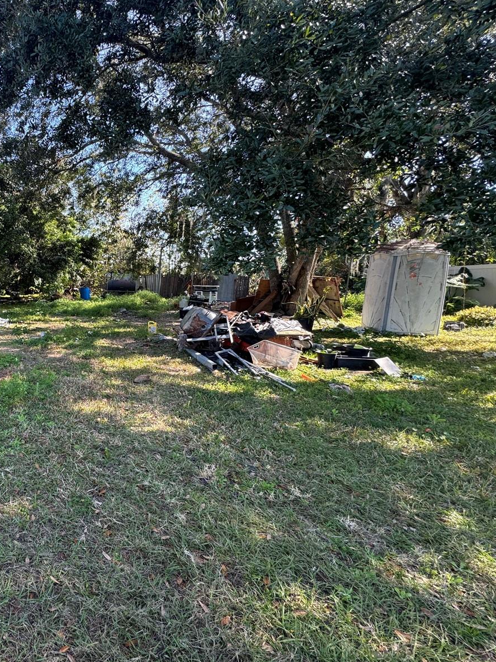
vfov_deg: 84.7
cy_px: 327
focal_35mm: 19
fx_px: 363
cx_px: 48
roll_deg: -0.7
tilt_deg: -7.2
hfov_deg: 58.5
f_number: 2.2
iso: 40
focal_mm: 2.22
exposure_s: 1/161
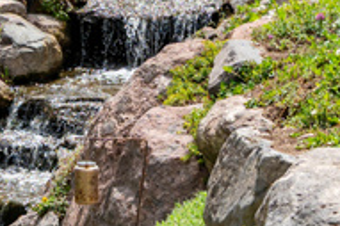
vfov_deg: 6.2
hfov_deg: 9.6
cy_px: -202
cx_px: 110
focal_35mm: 215
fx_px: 2029
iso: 500
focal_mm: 40
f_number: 7.1
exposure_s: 1/1600
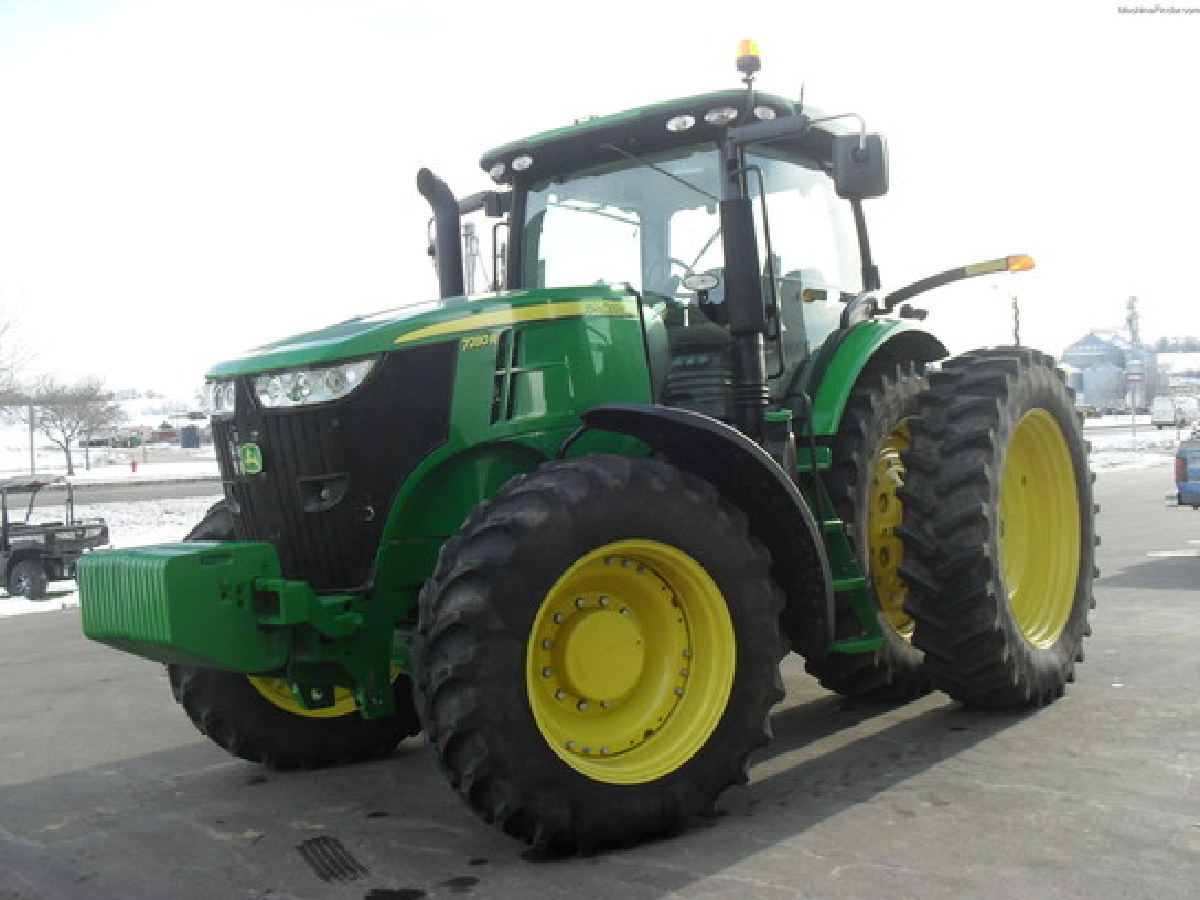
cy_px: 450
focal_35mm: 35
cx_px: 600
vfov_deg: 40.7
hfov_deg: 52.6
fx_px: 1213
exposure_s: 1/350
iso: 100
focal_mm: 6.3
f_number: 3.2
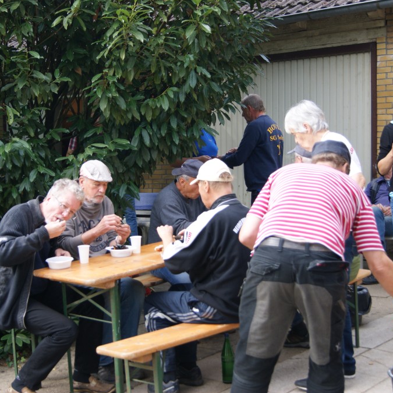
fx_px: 745
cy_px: 196
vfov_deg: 29.6
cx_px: 172
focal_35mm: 58
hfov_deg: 29.5
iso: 125
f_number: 4.5
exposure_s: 1/125
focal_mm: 30
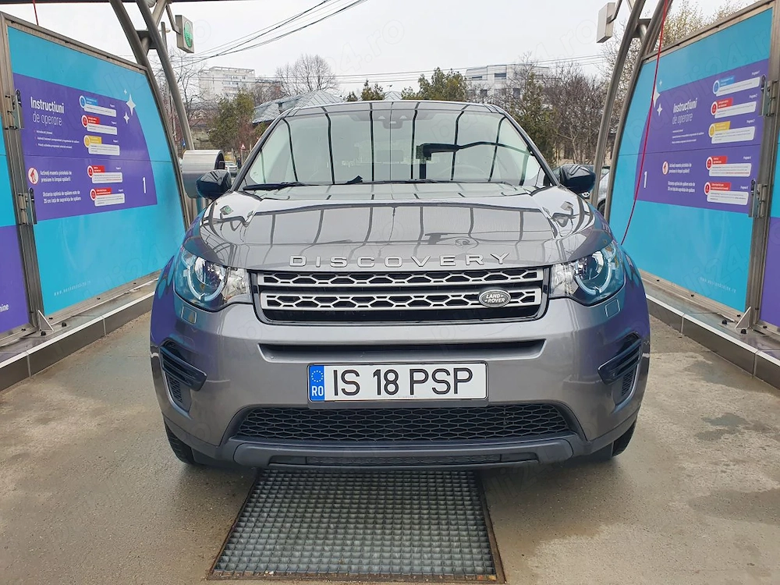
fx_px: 586
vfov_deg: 53.1
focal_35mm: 26
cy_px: 292
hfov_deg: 67.3
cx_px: 390
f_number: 2.4
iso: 50
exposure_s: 1/279
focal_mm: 4.32
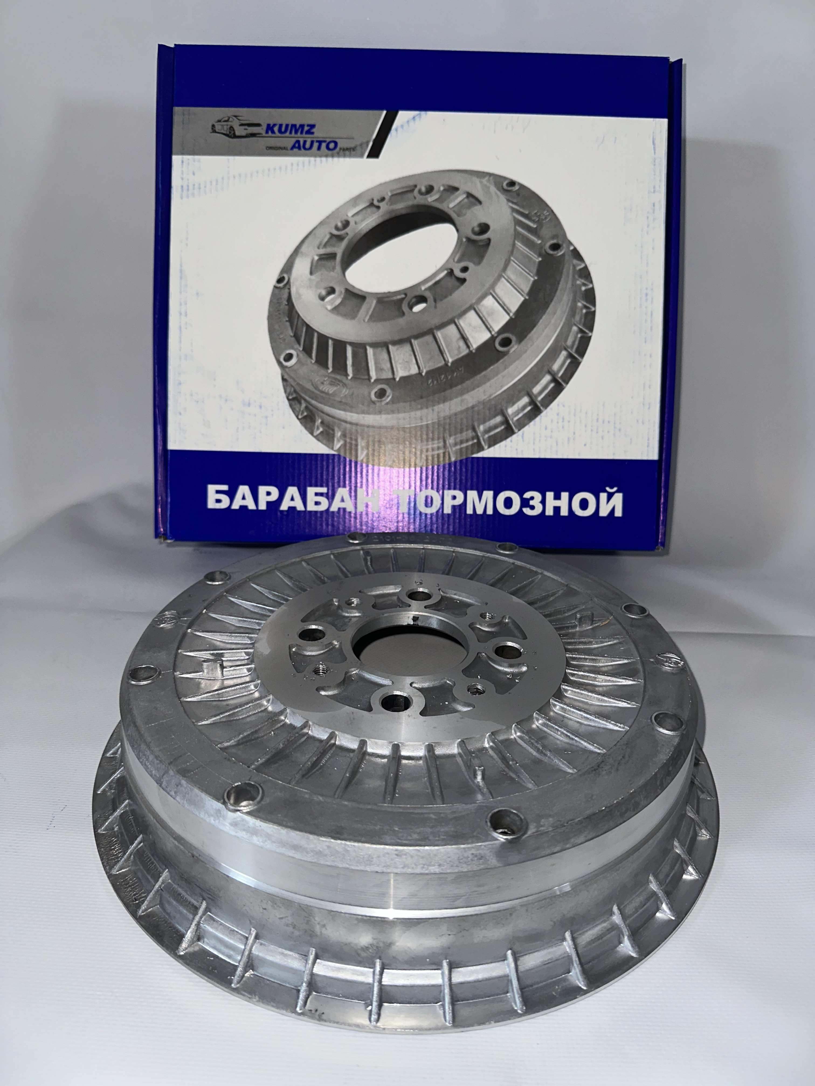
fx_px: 753
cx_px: 408
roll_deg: -1.1
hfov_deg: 56.8
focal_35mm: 24
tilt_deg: -25.6
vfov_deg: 71.6
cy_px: 543
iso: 80
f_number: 1.78
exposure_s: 1/61
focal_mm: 6.86
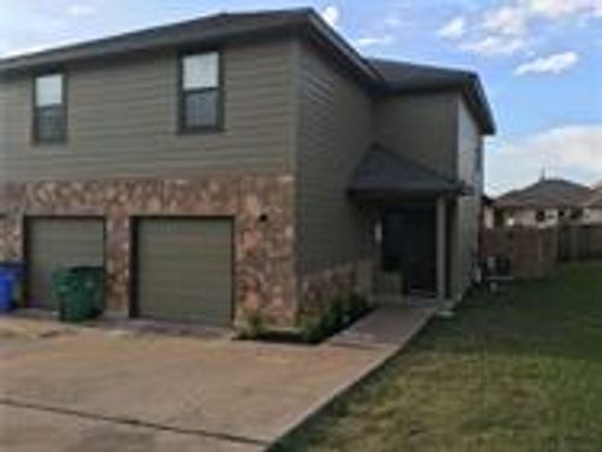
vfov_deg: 48.2
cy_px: 226
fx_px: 504
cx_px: 301
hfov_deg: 61.7
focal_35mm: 29
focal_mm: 4.15
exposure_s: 1/699
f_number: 2.2
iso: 25
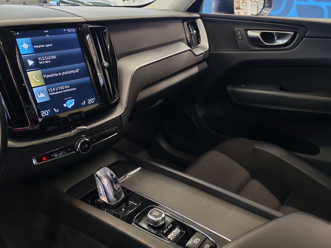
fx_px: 287
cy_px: 124
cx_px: 166
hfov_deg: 60.0
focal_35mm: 30
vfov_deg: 46.8
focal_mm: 6.12
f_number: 1.9
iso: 800
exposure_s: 1/50
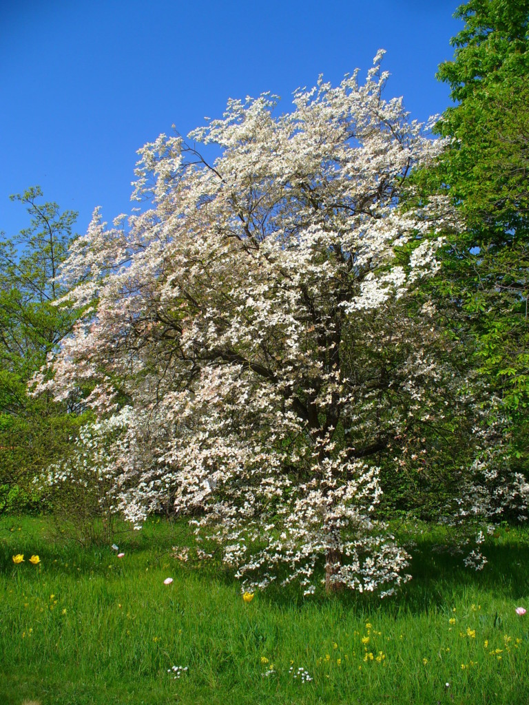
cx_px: 264
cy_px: 352
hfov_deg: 38.7
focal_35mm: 37
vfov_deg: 50.1
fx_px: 754
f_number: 5.6
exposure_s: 1/400
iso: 64
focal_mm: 6.1
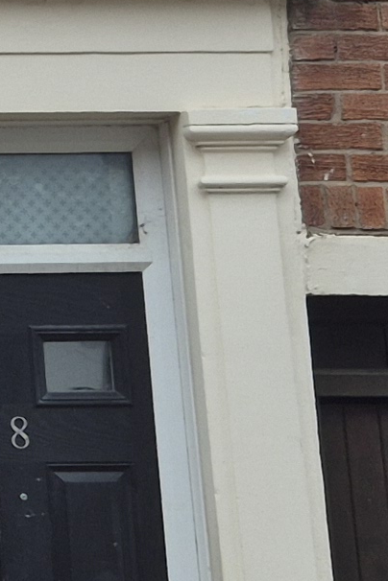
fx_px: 2554
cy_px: -64
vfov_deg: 12.8
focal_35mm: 158
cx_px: -667
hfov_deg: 7.8
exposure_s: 1/1076
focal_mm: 5.4
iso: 25
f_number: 1.8
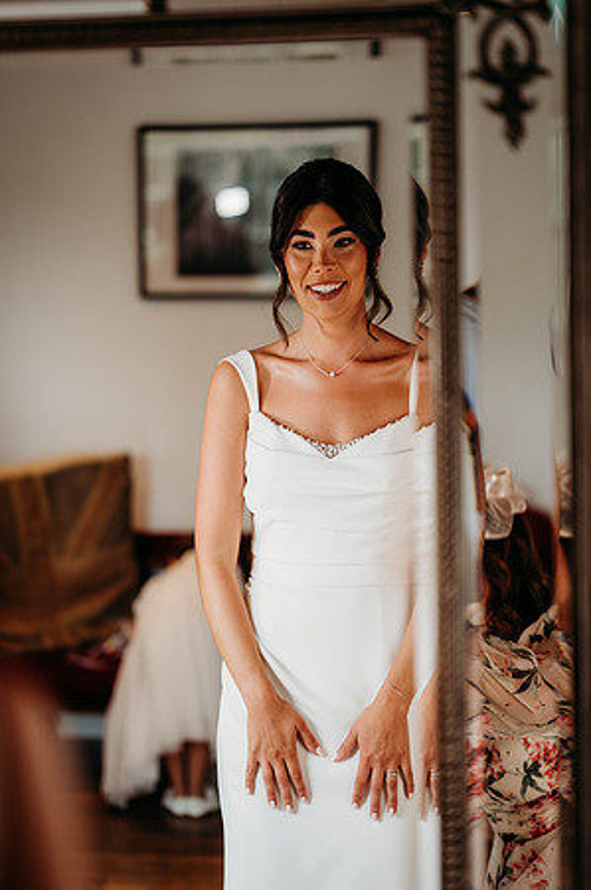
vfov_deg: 23.9
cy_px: 445
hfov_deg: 16.0
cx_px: 296
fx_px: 2098
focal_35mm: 85
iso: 200
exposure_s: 1/200
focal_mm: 85
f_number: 1.8
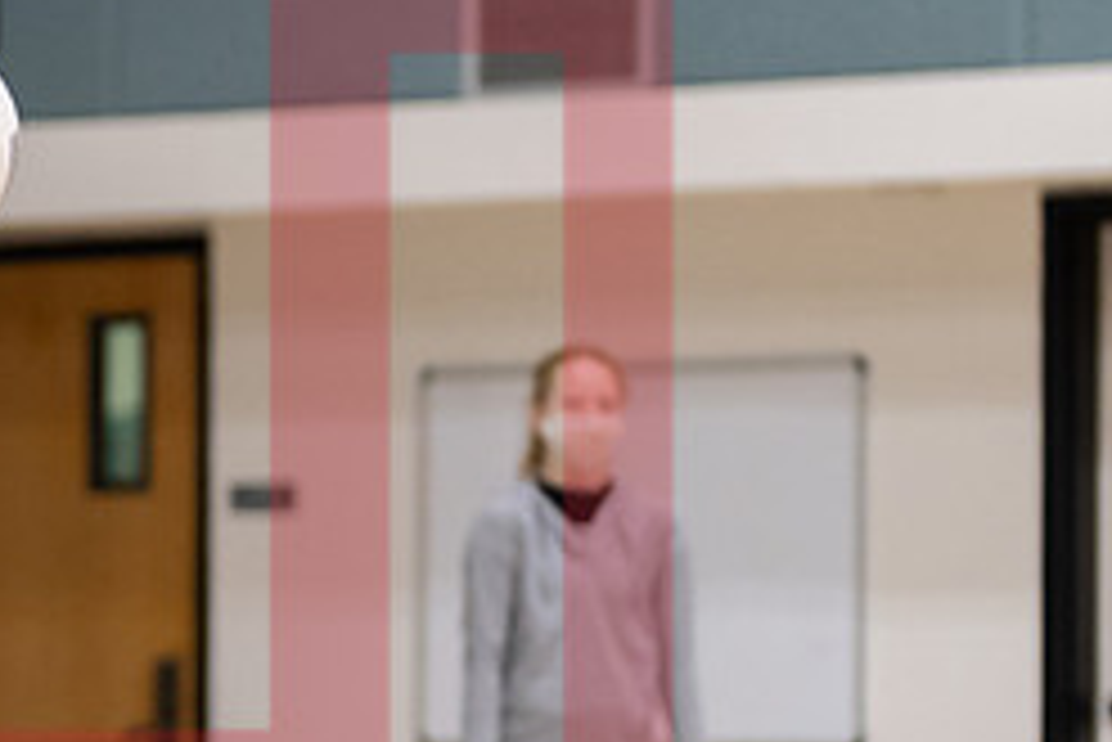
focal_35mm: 251
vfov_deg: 5.5
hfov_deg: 8.2
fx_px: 7757
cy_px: 501
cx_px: -23
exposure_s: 1/1600
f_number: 1.2
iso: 800
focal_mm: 50
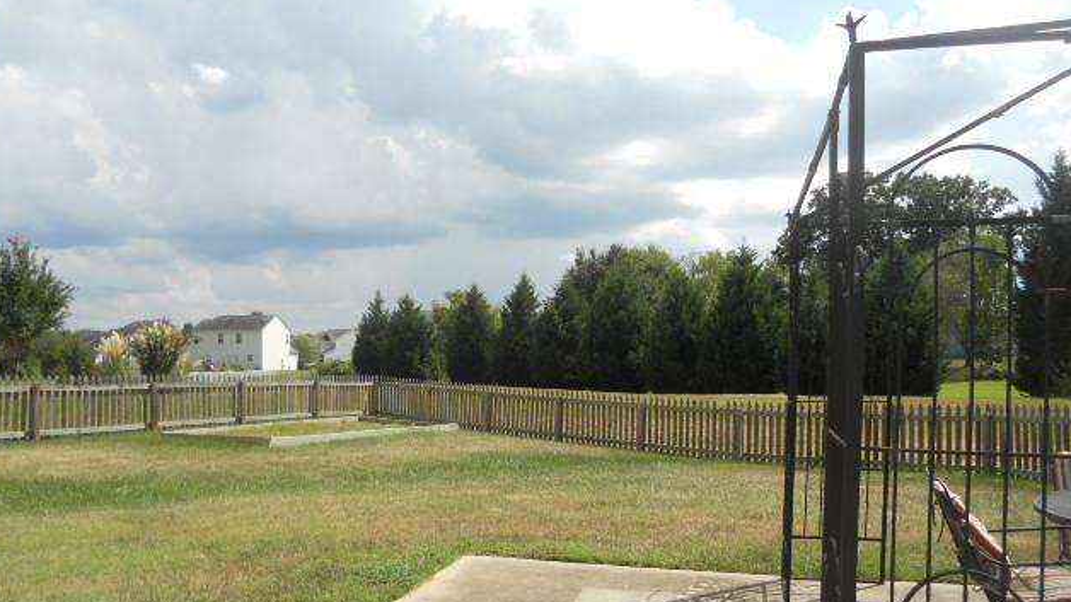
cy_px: 339
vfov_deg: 38.9
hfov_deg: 64.3
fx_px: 852
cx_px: 527
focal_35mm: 30
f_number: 3.2
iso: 80
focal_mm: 4.9
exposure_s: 1/1000
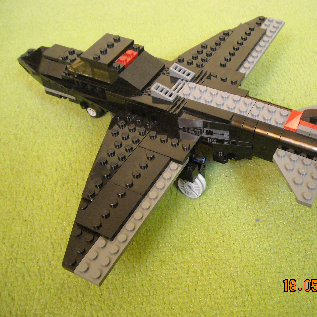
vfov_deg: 39.2
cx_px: 197
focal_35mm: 43
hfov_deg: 38.9
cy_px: 155
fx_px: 446
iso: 400
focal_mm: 5.7
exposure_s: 1/15
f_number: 2.8
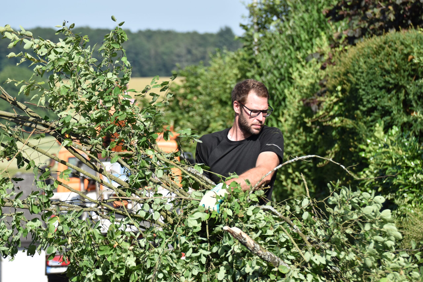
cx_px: 212
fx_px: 2467
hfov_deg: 9.8
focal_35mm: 210
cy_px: 141
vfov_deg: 6.5
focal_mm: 140
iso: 200
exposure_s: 1/640
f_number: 6.3
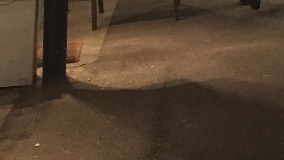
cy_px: -208
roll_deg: -1.2
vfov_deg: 9.3
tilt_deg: +1.7
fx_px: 889
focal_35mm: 118
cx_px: 431
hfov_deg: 16.5
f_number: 2.2
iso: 200
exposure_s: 1/30
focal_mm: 4.15
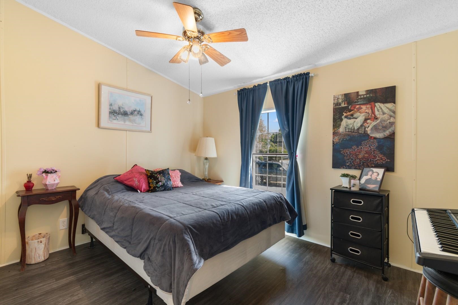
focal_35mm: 15
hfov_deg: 100.4
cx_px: 229
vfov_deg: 77.3
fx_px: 191
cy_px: 152
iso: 100
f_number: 4.5
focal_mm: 10
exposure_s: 1/10
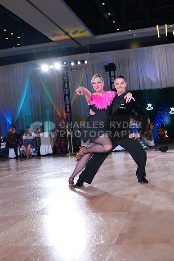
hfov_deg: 28.1
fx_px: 348
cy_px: 130
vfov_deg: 41.1
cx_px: 87
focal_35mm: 48
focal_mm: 48
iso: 1250
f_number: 4.5
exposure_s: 1/250
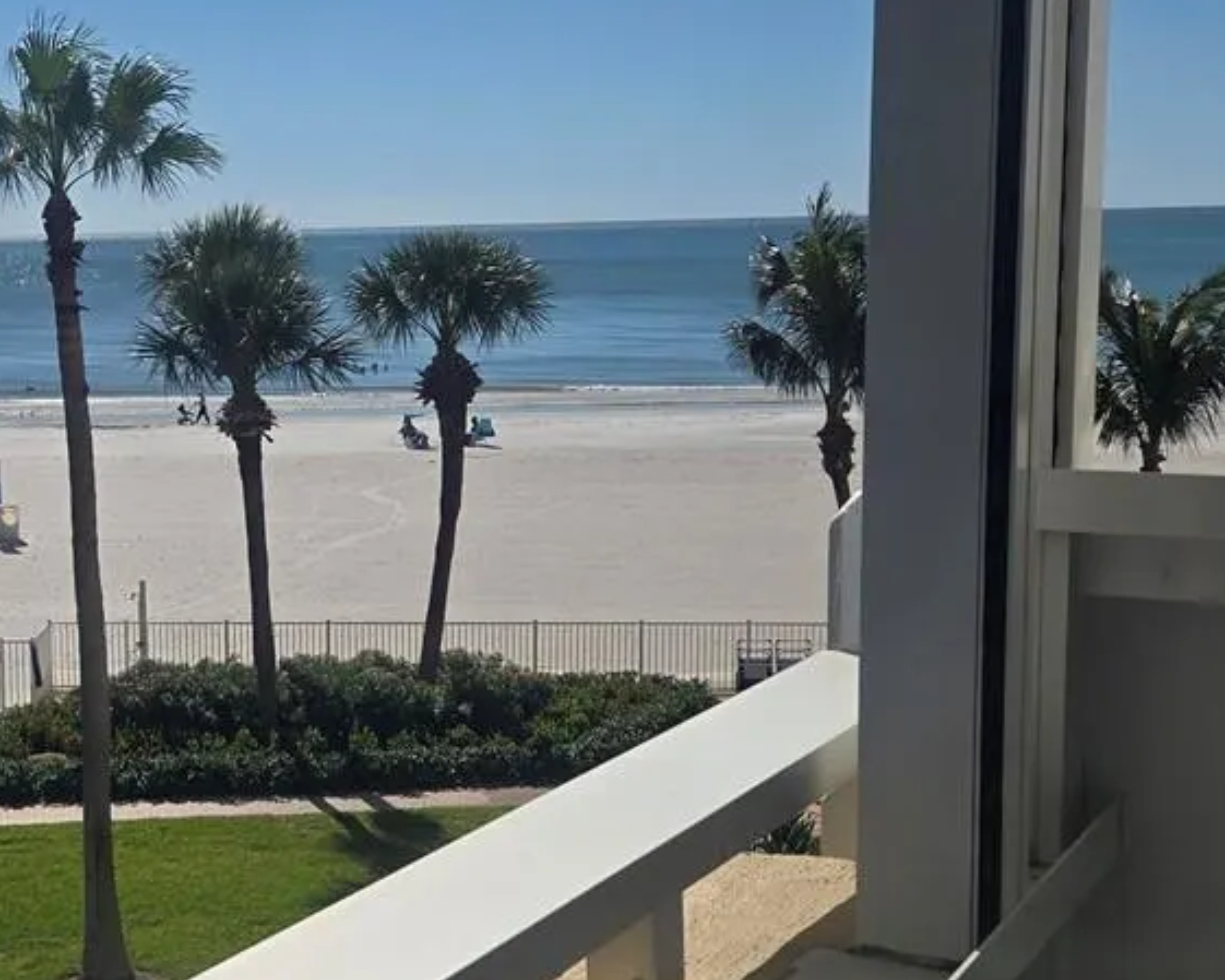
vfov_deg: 23.9
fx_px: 2321
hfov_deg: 28.3
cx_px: 100
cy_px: 480
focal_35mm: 64
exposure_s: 1/5259
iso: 25
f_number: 1.8
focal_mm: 5.4
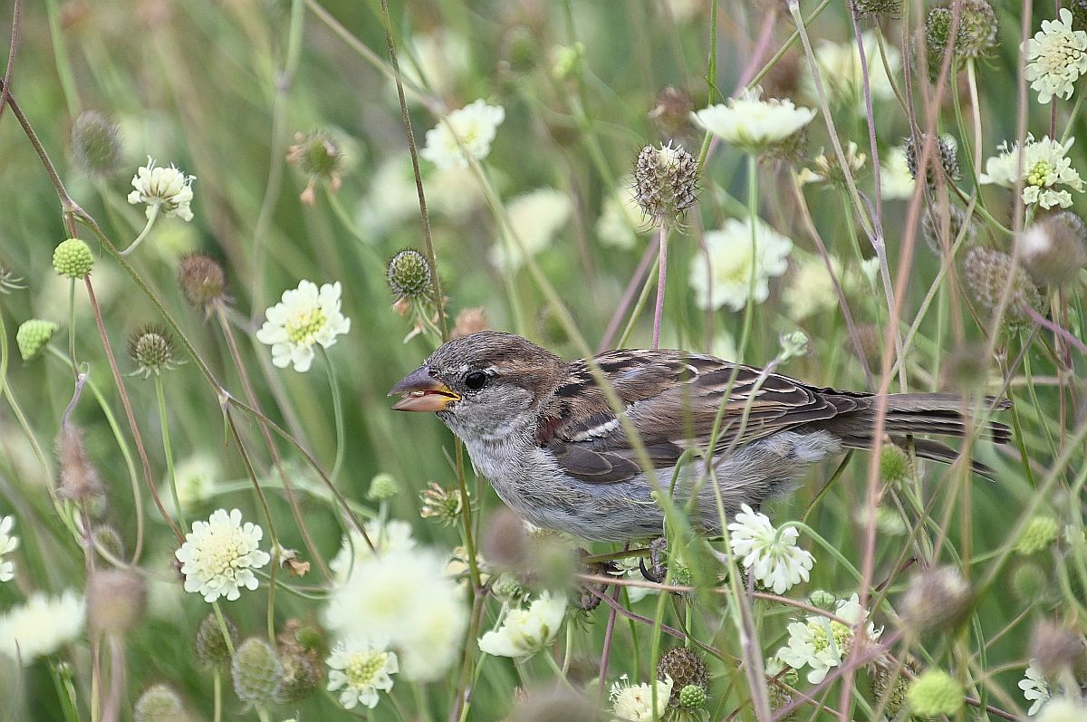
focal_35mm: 600
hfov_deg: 3.4
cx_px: 544
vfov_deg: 2.3
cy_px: 361
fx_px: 18094
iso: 1100
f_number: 6.3
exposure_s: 1/640
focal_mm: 400
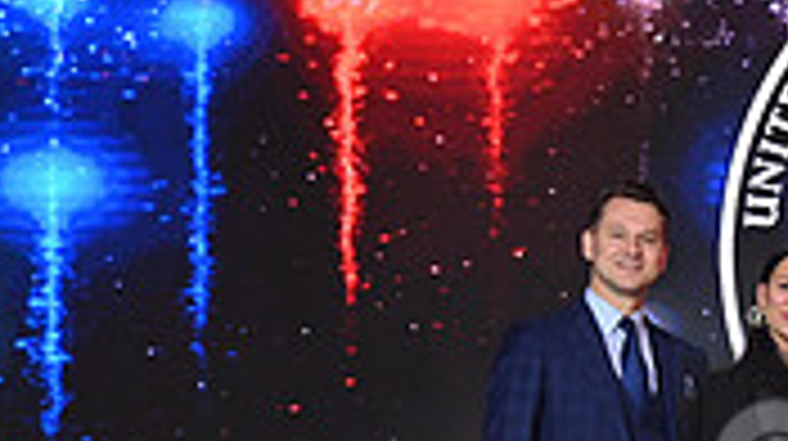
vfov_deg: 7.2
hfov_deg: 12.3
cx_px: 1166
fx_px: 3486
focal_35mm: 167
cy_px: 470
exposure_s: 1/200
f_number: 7.1
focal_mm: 48
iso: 2500
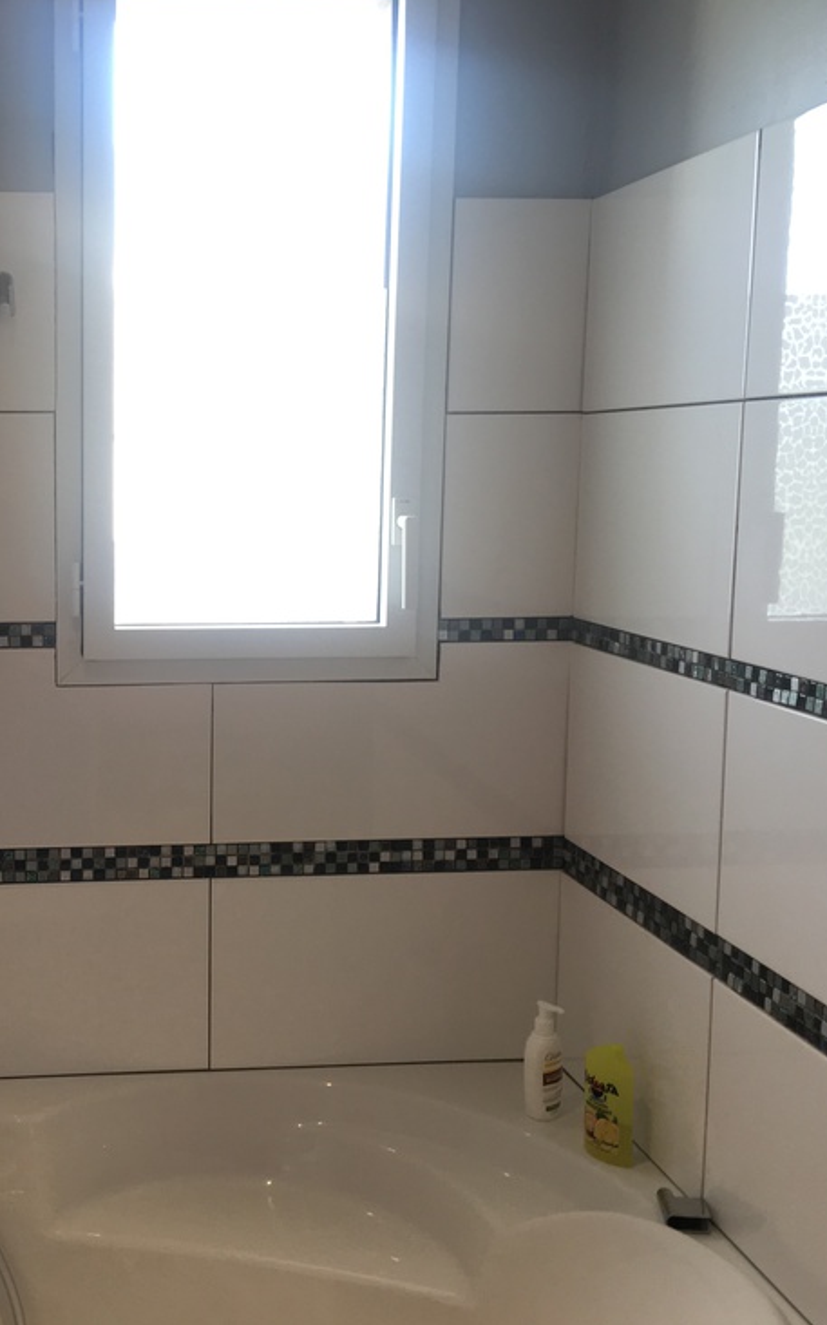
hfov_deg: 29.5
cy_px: 664
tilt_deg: -7.5
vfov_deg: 47.2
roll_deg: +0.1
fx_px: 1516
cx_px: 109
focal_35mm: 42
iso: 40
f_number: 2.2
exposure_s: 1/33
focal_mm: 4.15
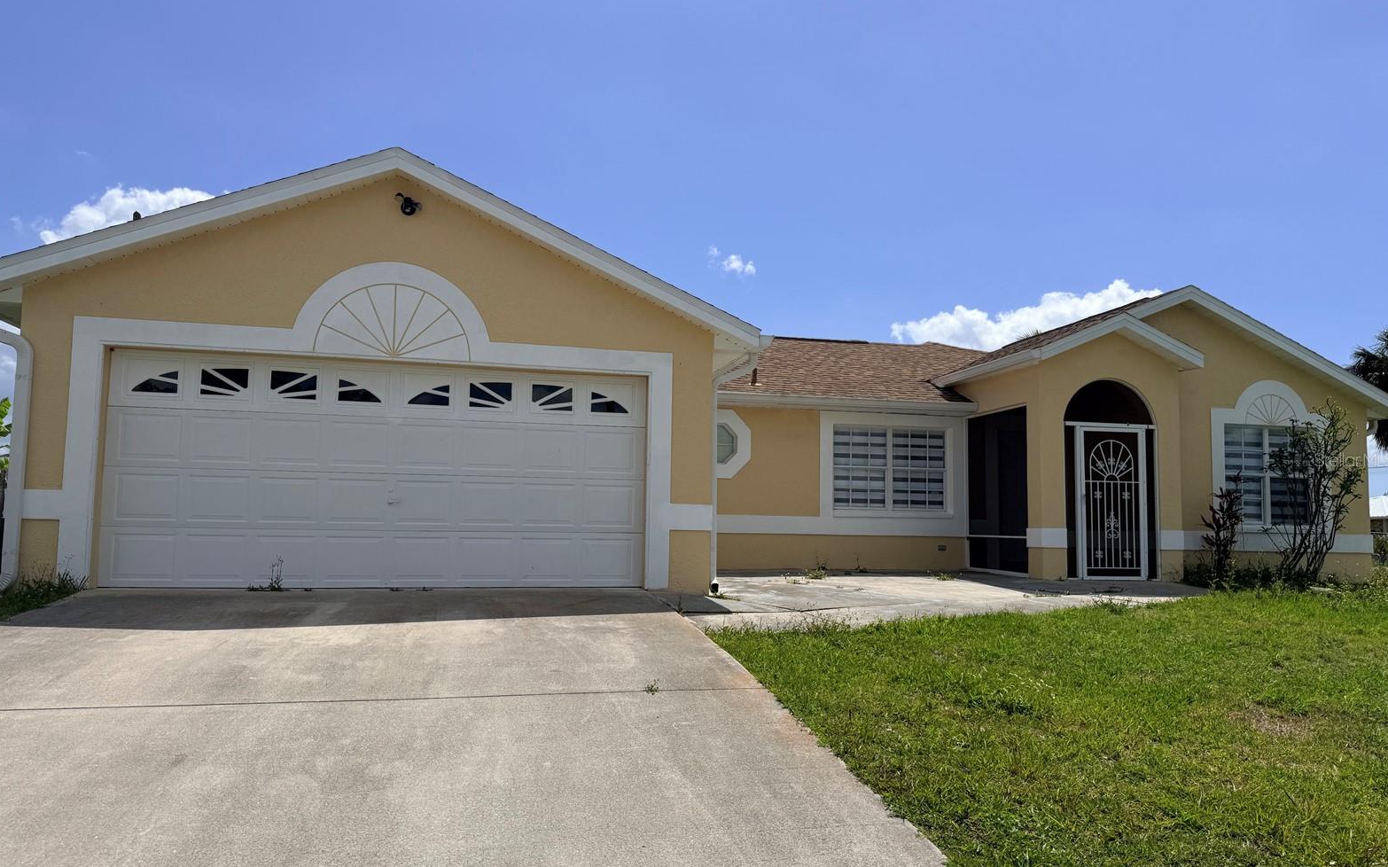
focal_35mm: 26
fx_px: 983
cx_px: 689
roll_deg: -0.8
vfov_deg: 47.5
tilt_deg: +4.5
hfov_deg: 70.4
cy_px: 459
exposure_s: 1/10309
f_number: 1.78
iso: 80
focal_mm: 6.76
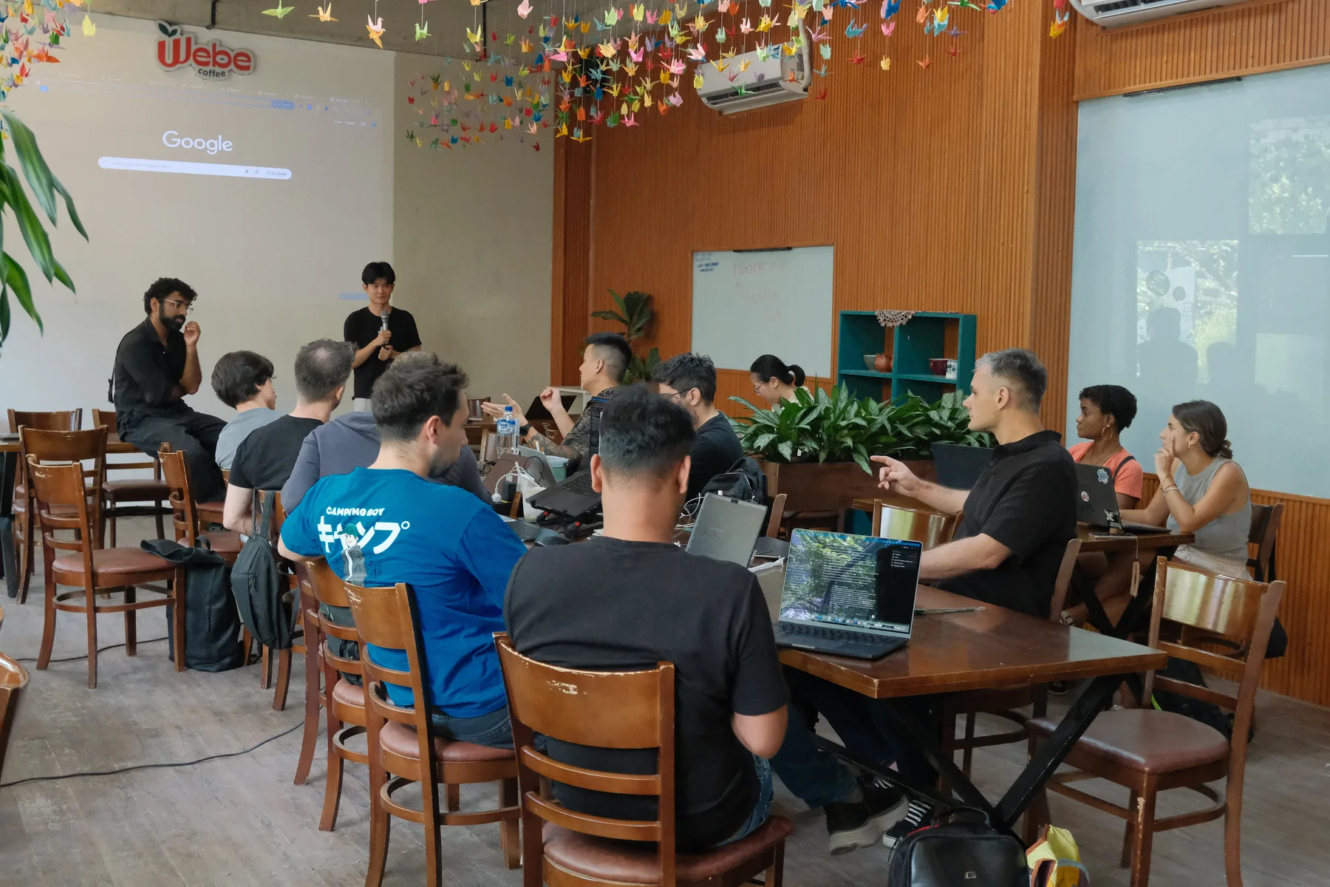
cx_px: 665
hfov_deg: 50.7
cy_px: 444
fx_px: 1404
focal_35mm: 38
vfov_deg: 35.1
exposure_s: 1/125
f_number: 5.6
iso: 4000
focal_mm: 25.6
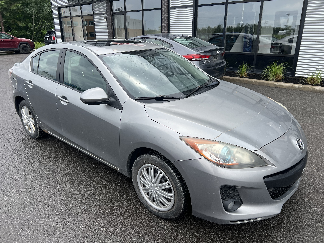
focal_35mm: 26
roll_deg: +0.8
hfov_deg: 67.3
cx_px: 162
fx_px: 243
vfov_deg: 53.1
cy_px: 122
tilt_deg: -19.5
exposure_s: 1/1779
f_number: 1.5
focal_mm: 5.7
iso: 50
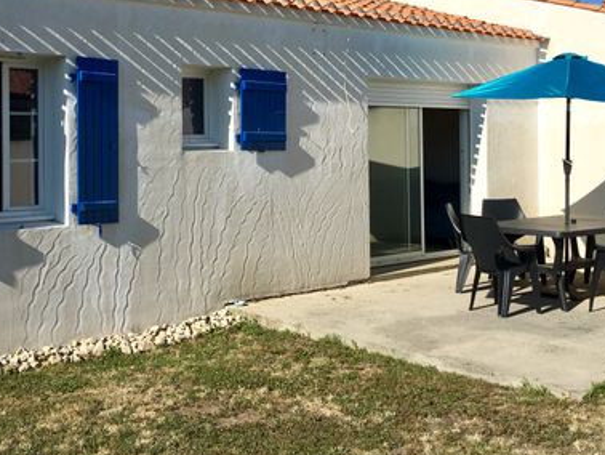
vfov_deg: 31.2
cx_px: 224
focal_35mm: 46
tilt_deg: +1.0
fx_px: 804
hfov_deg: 40.9
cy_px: 143
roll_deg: +0.3
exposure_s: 1/2959
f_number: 2.2
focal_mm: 4.15
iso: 25
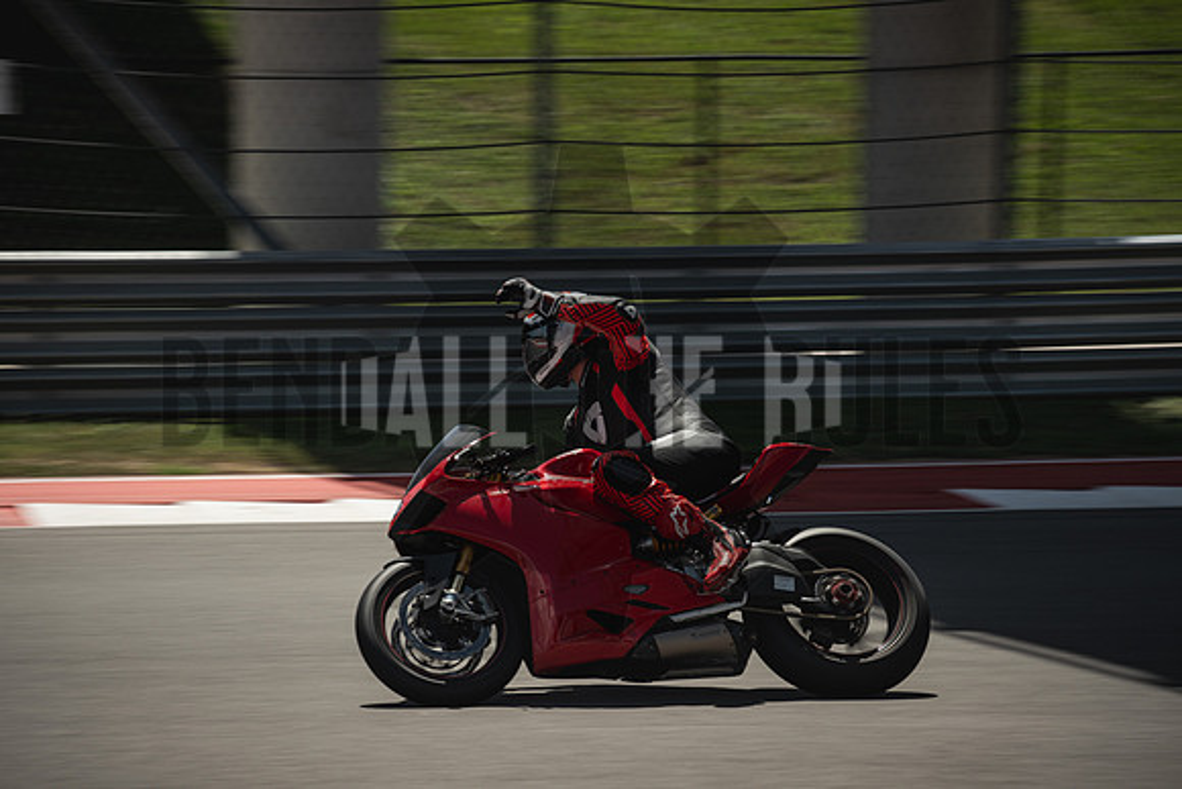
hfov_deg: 10.3
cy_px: 394
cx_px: 591
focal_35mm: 199
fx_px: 6535
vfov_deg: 6.9
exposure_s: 1/250
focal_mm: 132.9
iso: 125
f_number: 7.1
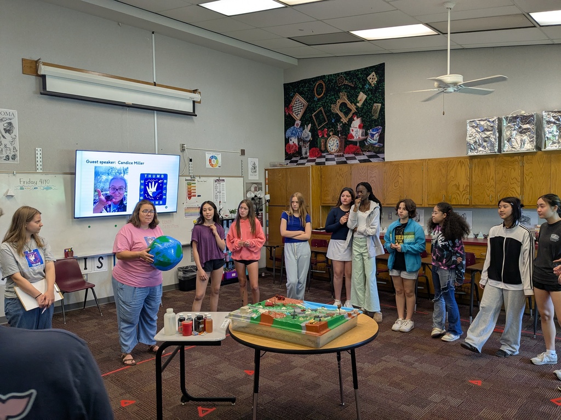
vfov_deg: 51.4
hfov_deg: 65.3
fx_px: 438
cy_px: 210
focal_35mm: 27
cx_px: 280
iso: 153
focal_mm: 4.38
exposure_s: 1/60
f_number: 1.73
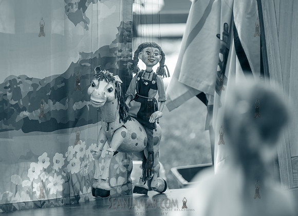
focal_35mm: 216
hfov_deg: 9.3
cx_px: 135
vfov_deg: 6.7
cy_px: 108
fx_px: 1836
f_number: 3.5
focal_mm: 200
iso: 500
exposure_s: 1/250
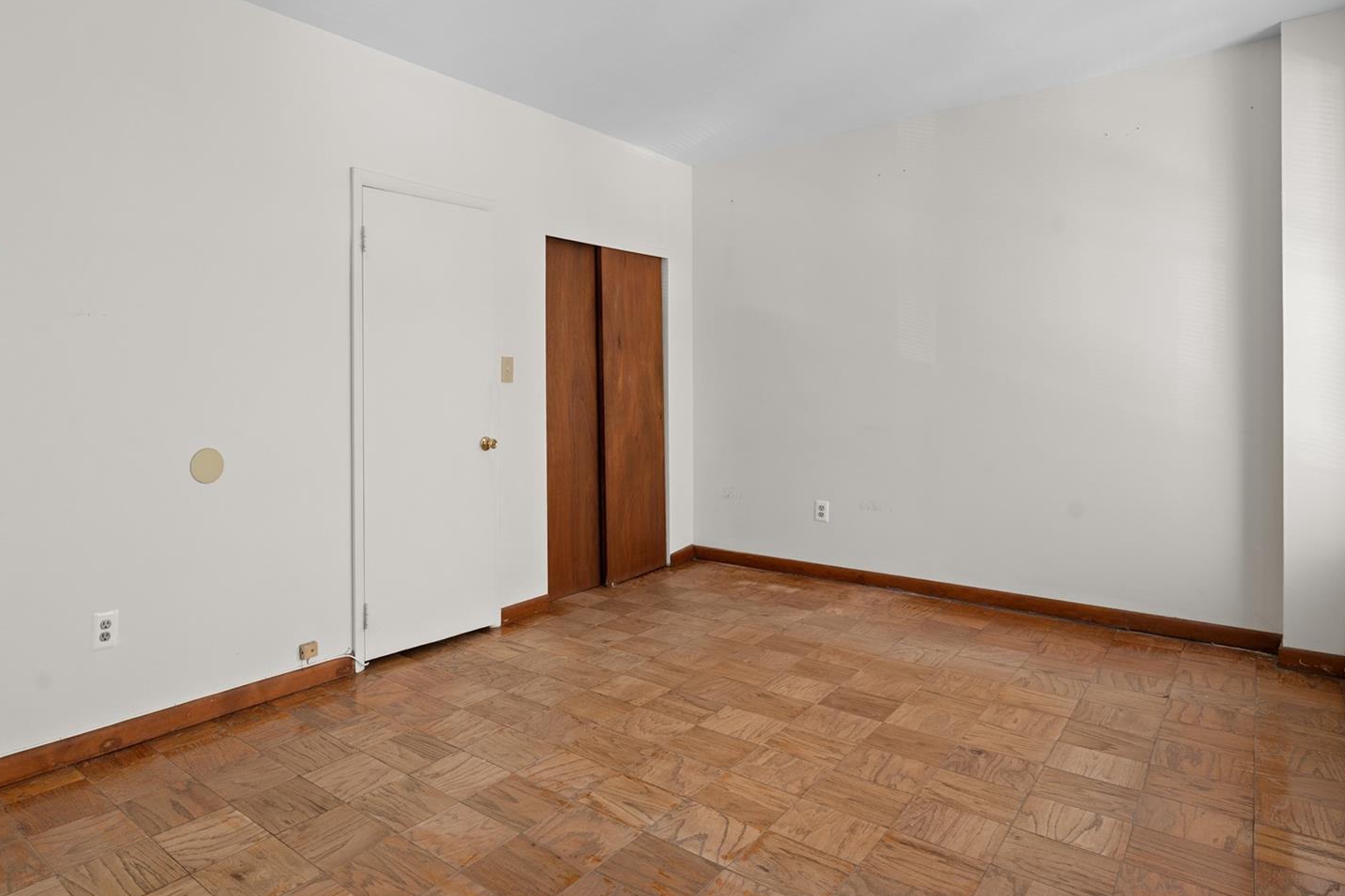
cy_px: 402
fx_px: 747
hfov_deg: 81.4
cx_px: 459
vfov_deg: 61.8
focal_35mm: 20
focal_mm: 14
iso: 320
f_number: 10
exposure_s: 1/1.67
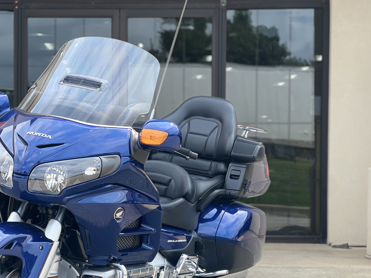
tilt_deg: -0.8
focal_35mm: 110
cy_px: 191
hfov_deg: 17.8
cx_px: 108
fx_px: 1179
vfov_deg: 13.4
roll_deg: -0.5
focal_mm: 9
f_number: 2.8
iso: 25
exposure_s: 1/191
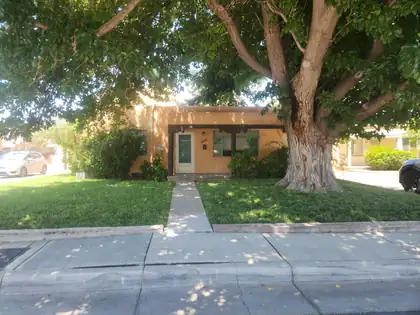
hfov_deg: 73.9
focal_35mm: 23
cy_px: 158
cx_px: 210
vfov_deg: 58.9
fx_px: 279
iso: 20
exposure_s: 1/177
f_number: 1.8
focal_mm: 5.4
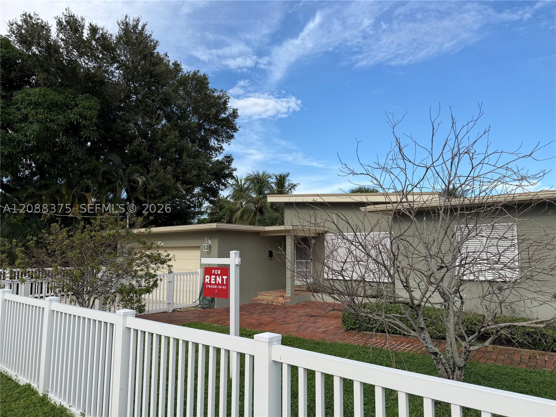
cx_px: 278
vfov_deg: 56.8
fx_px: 385
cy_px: 208
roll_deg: -0.2
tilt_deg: +7.2
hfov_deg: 71.6
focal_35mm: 24
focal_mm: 6.76
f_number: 1.78
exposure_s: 1/2611
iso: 80
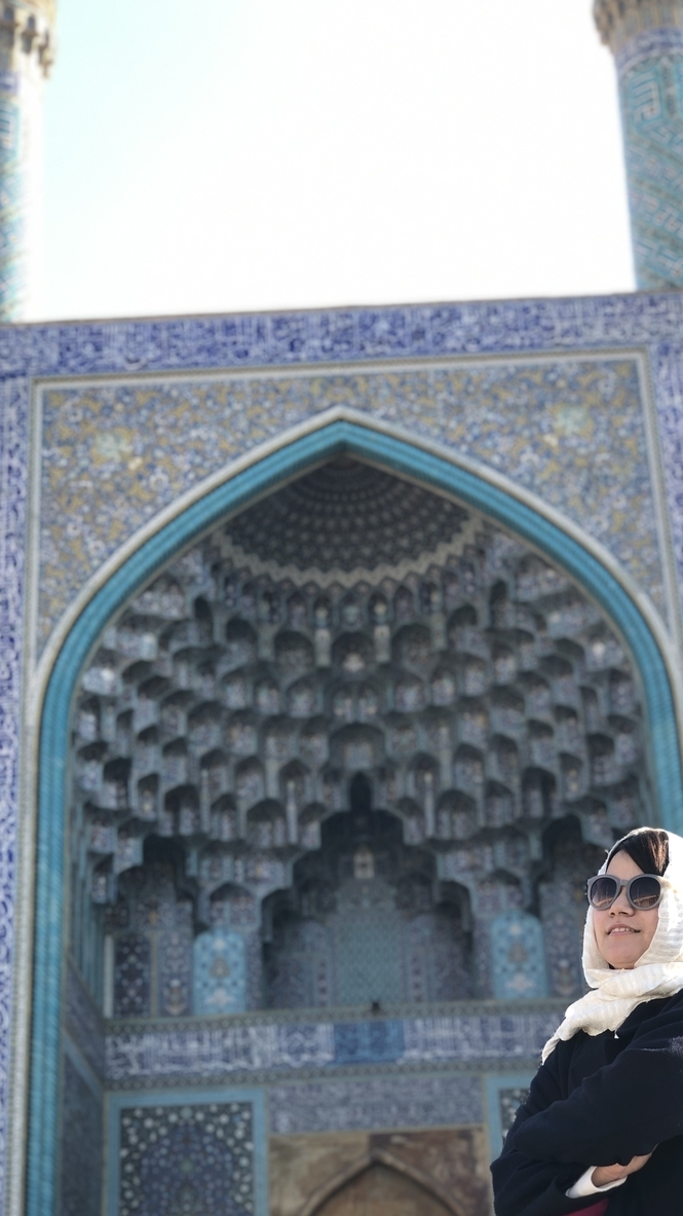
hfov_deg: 19.1
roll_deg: +1.9
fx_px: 2029
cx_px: 329
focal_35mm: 63
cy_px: 601
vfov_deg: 33.3
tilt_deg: +24.7
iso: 20
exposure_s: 1/120
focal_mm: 6.6
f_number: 2.8
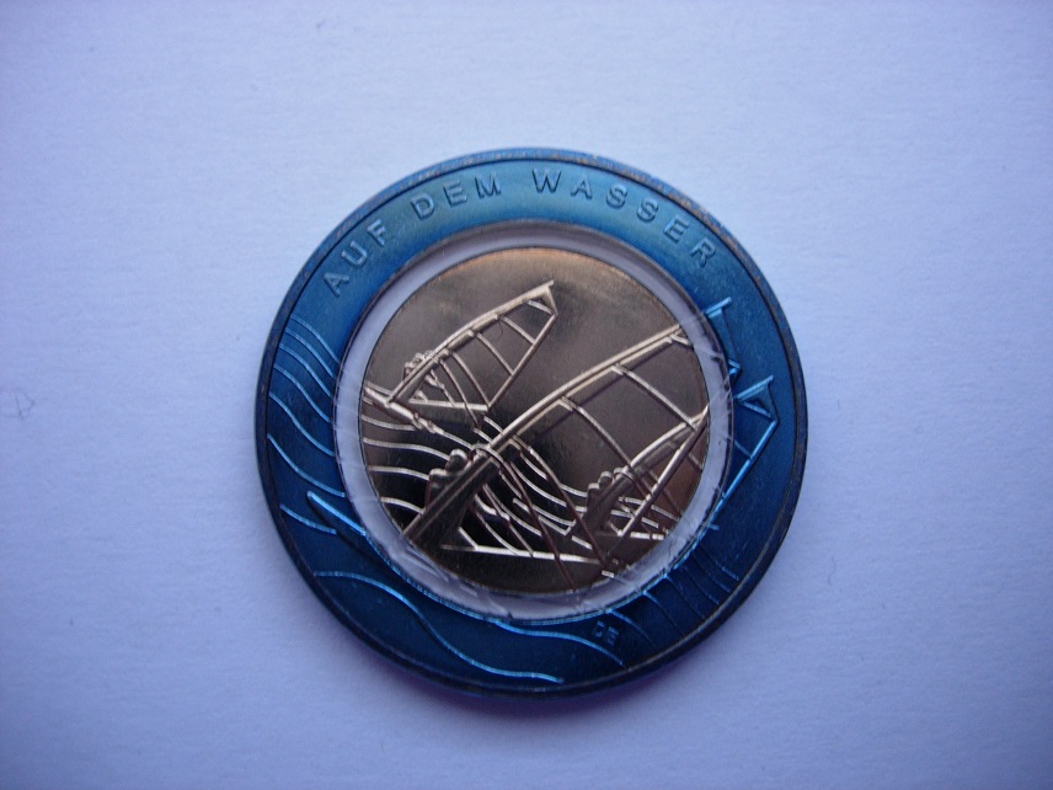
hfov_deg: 49.0
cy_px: 395
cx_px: 526
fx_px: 1156
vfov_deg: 37.7
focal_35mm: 38
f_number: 2.8
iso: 91
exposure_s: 1/32
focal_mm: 7.8
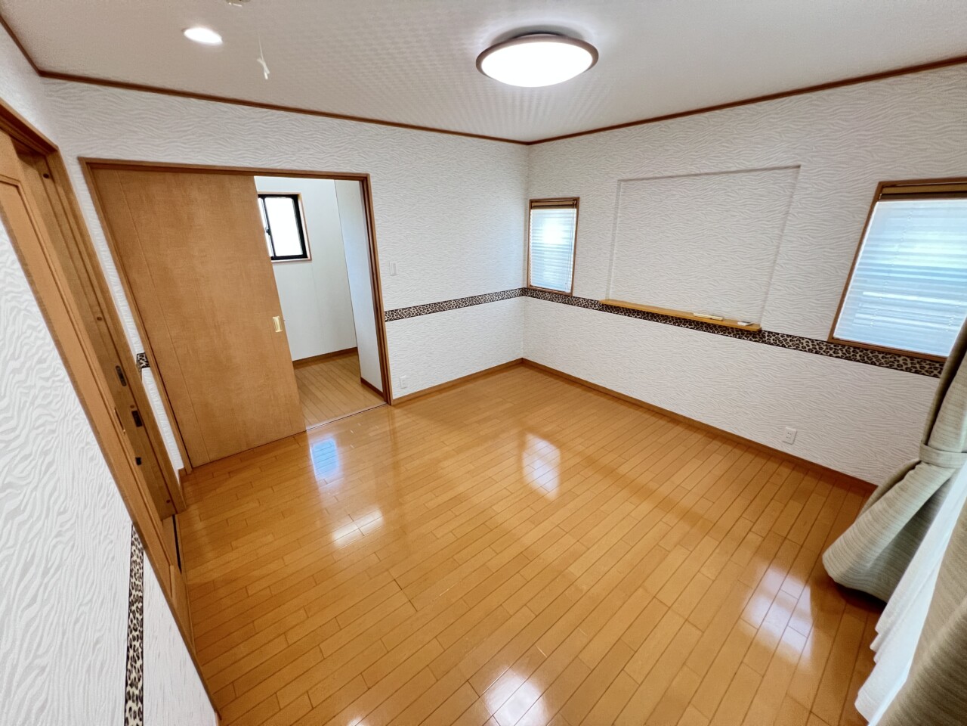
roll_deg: +0.9
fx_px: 363
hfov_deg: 106.2
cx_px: 484
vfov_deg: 89.9
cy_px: 363
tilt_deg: -20.8
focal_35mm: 13
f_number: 1.8
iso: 250
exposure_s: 1/91
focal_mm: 1.57
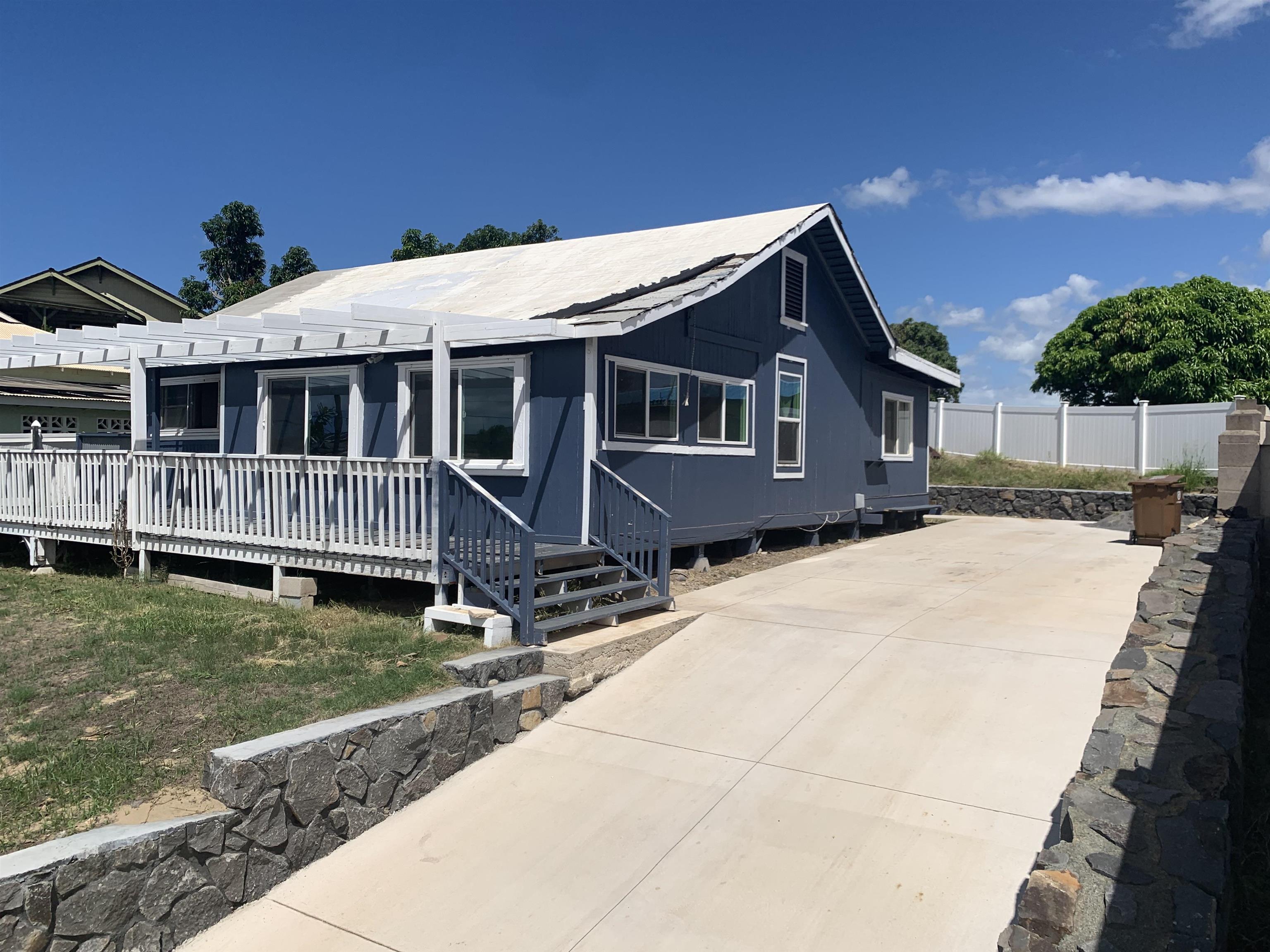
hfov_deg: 67.3
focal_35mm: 26
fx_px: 954
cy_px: 476
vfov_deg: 53.1
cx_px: 635
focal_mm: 4.25
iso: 25
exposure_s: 1/4464
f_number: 1.8
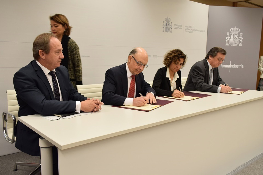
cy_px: 88
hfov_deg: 57.2
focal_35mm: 33
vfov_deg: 39.9
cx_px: 132
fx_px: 241
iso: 400
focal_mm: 22
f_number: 5
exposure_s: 1/100
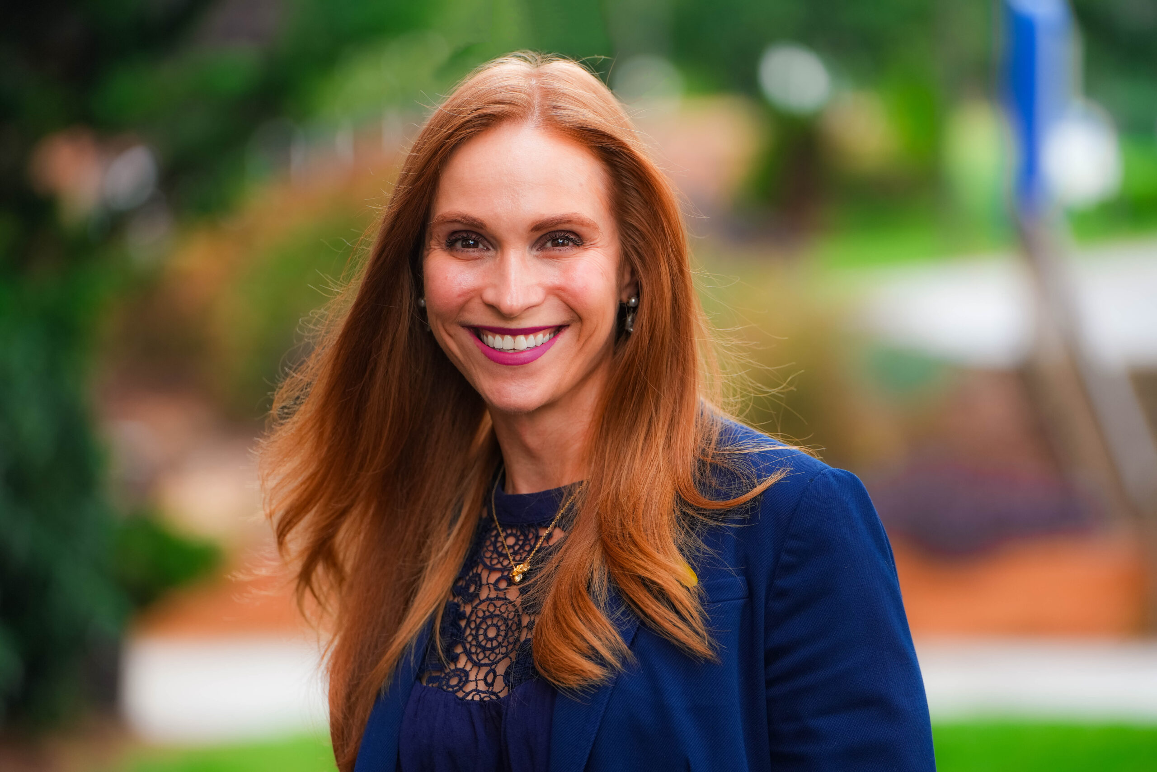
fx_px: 4628
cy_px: 386
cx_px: 578
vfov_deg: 9.5
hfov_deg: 14.3
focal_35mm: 144
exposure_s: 1/640
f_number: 2.8
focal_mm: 144
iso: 320
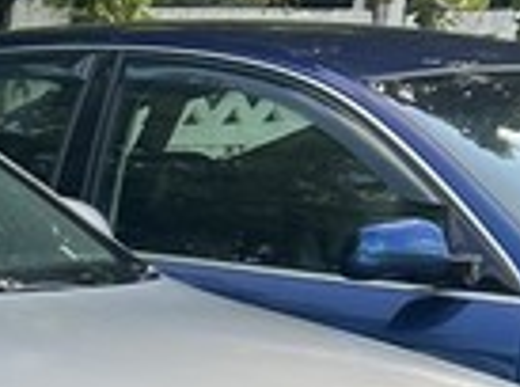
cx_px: -983
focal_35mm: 195
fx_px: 2922
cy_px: 1021
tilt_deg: -14.9
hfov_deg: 8.6
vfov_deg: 7.0
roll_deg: -1.6
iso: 50
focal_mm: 5.7
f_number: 1.5
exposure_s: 1/733
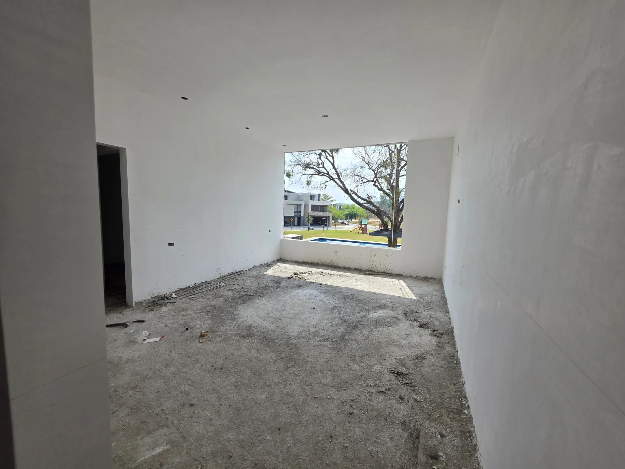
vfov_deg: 89.9
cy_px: 234
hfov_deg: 106.2
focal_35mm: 13
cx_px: 312
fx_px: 235
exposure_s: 1/1084
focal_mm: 2.2
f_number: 1.9
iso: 40
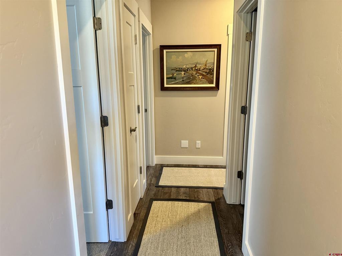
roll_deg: -0.4
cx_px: 171
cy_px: 128
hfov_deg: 71.6
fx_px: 237
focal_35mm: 24
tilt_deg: -10.9
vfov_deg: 56.8
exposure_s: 1/60
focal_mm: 6.76
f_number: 1.78
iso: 320
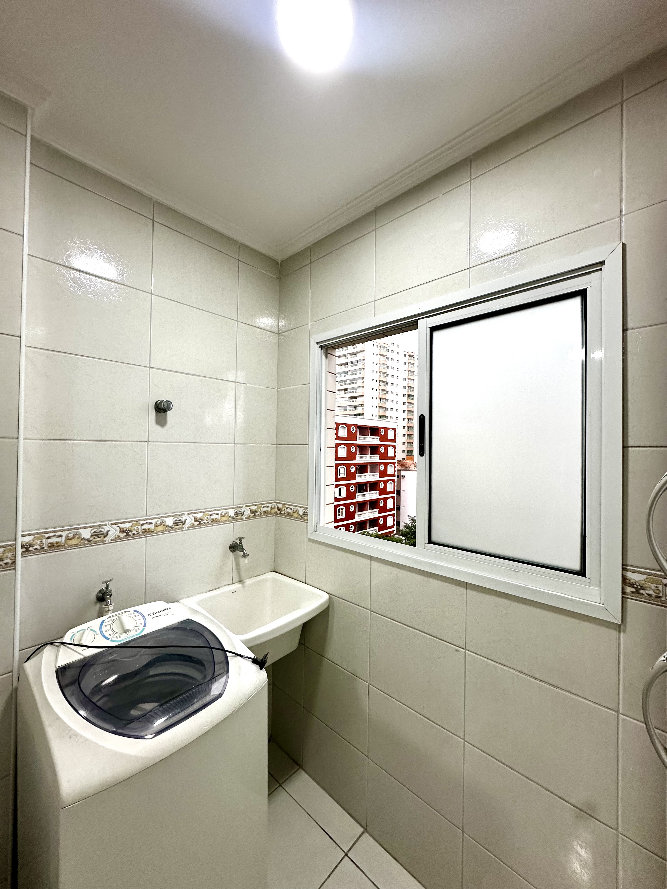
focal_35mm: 14
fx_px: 360
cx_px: 334
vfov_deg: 102.1
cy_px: 444
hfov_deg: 85.7
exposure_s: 1/120
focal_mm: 2.22
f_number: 2.2
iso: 160
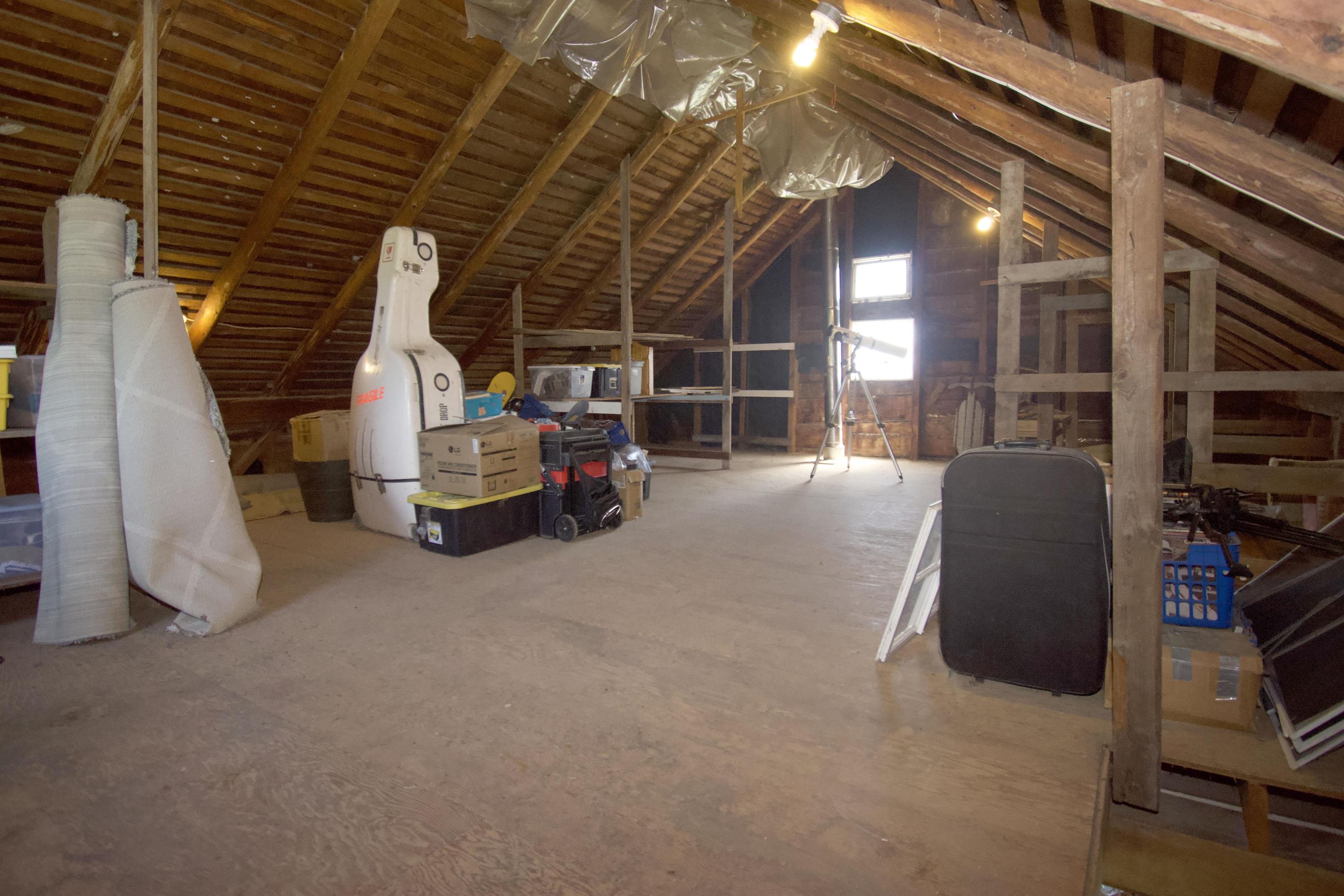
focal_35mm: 17
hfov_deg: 93.2
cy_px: 410
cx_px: 640
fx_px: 635
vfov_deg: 70.3
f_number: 4.5
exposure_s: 1/100
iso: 1600
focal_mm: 10
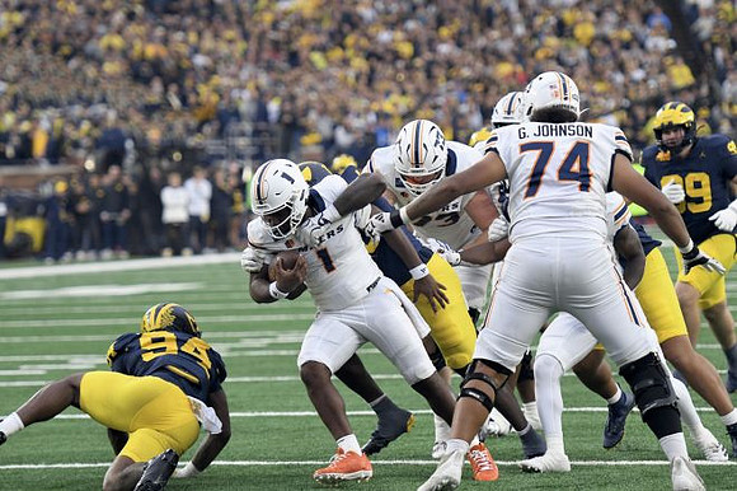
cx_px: 368
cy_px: 246
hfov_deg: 9.2
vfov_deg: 6.1
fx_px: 4603
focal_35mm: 225
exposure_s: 1/1000
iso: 1000
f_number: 2.8
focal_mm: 150
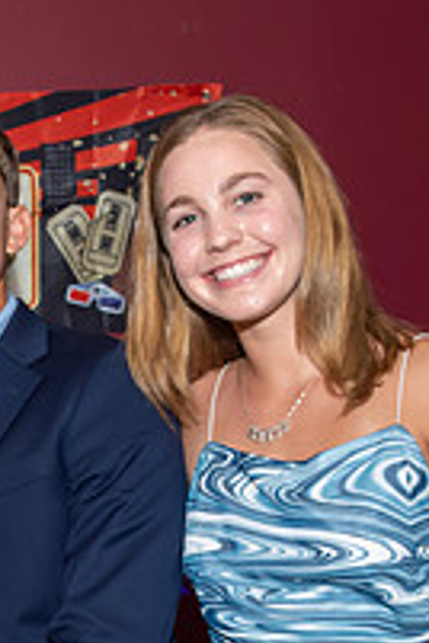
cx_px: -243
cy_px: 543
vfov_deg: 17.3
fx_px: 2091
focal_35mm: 117
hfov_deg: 11.2
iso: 400
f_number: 5.6
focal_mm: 22
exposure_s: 1/250
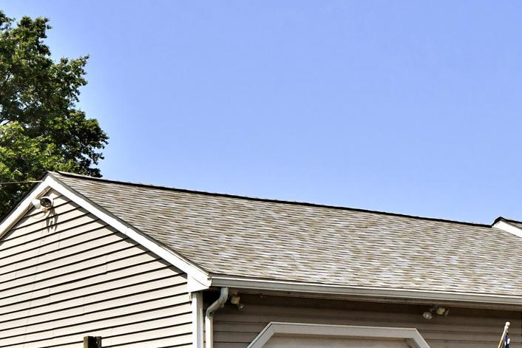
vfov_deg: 15.4
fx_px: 1262
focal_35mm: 87
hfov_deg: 21.9
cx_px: 603
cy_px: 359
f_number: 8
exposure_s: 1/4000
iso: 1000
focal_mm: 20
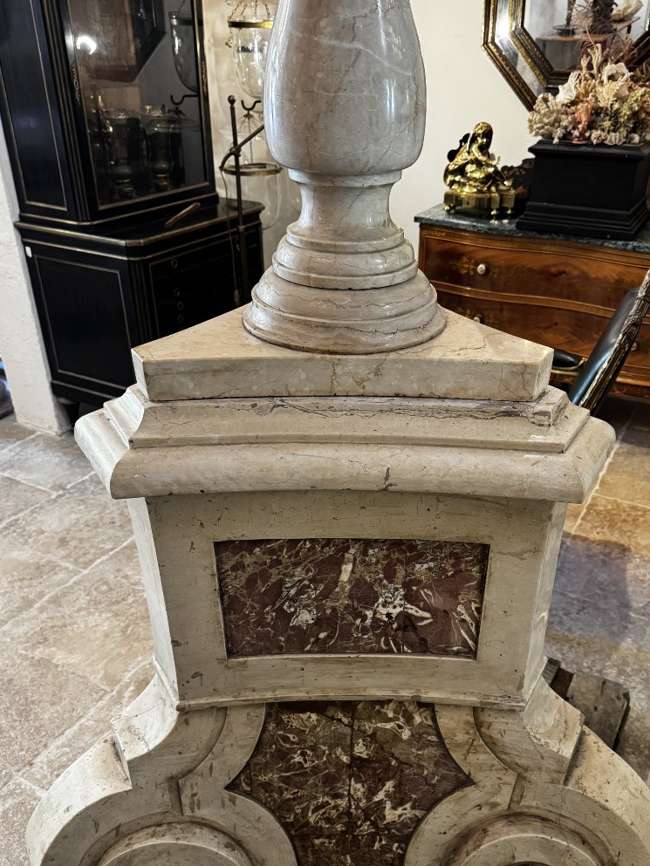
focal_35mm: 29
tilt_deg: -33.9
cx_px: 377
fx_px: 726
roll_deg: -1.5
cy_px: 513
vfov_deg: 61.2
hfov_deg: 48.1
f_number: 1.78
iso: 320
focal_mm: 6.76
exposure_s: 1/50
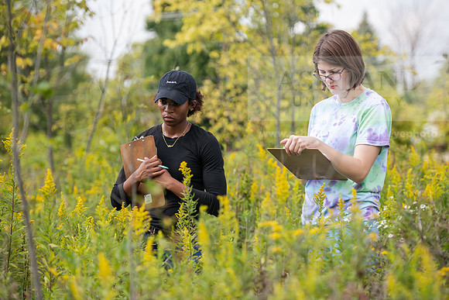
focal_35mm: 105
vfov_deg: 13.0
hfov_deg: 19.5
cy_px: 150
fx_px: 1310
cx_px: 224
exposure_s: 1/400
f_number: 3.5
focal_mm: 105
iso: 80
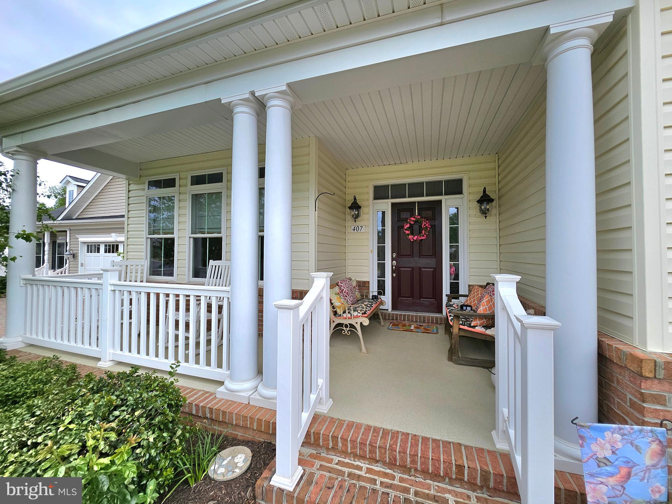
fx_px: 252
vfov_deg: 89.9
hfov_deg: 106.2
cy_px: 252
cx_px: 336
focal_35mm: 13
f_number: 2.2
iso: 32
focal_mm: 1.7
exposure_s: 1/625
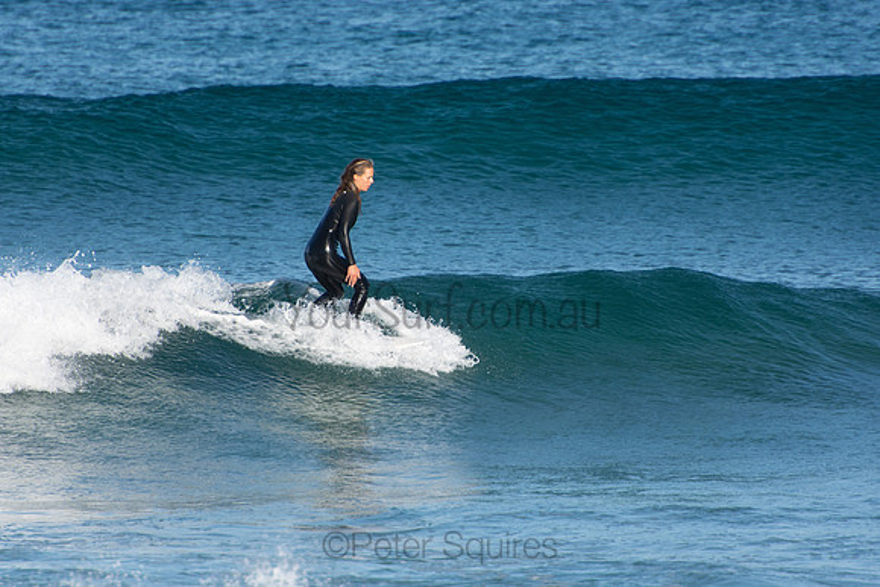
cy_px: 294
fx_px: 14669
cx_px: 440
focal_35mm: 600
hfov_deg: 3.4
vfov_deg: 2.3
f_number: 5.6
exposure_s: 1/1250
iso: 280
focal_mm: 400
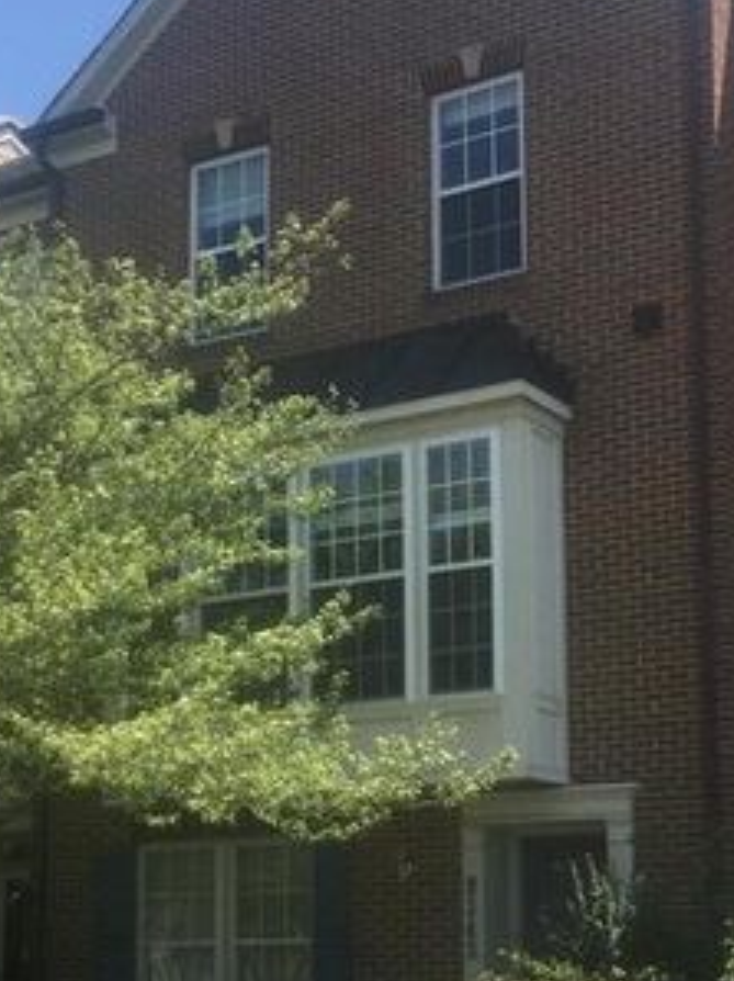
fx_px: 1840
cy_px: 686
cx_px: 405
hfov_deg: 22.5
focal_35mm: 65
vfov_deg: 29.5
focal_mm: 4.15
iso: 25
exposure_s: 1/1040
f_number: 2.2
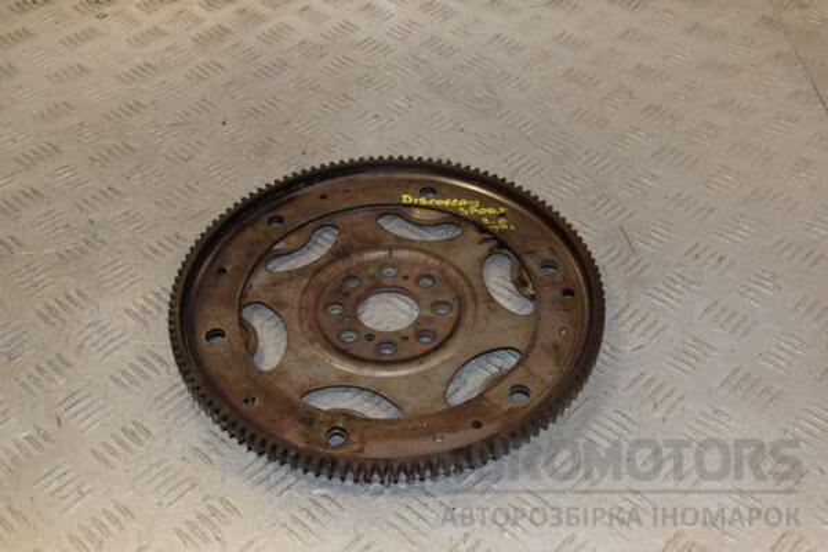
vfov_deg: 29.9
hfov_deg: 43.6
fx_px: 1035
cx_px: 414
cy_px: 276
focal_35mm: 45
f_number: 8
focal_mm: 30
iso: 800
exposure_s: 1/200
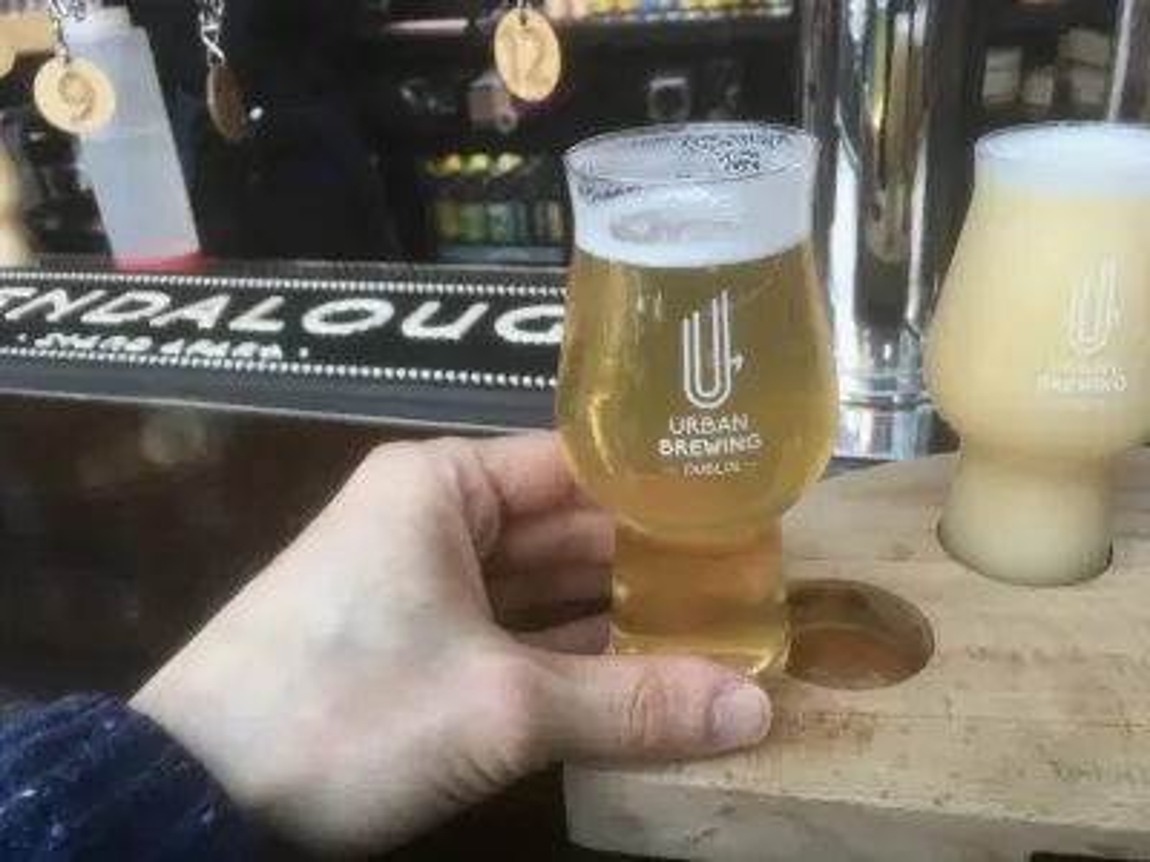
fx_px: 963
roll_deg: +4.9
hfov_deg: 61.7
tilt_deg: -27.2
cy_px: 431
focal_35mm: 29
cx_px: 575
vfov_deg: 48.2
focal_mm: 4.15
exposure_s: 1/33
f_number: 2.2
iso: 25
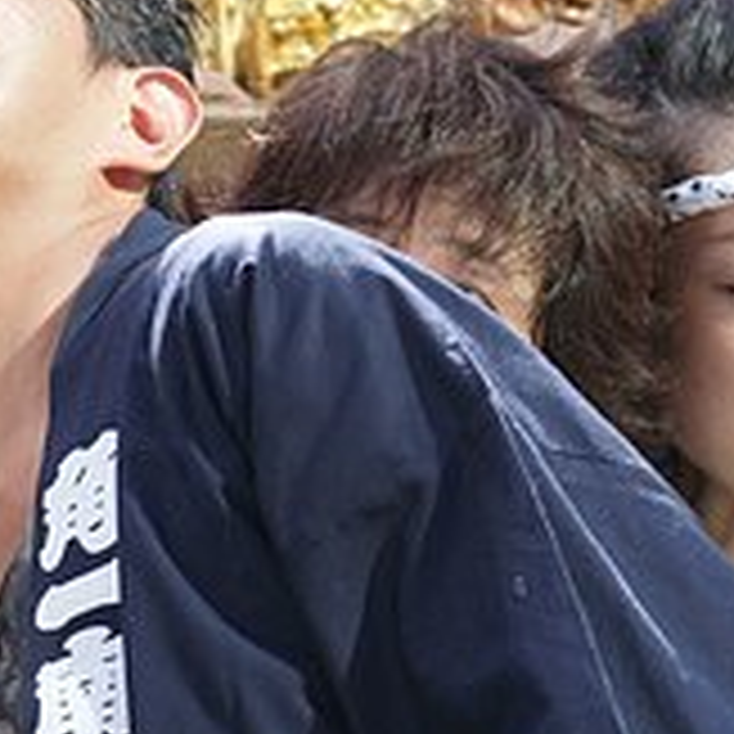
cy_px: -144
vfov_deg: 4.8
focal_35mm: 360
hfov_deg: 4.9
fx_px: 8636
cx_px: 158
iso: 250
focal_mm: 90
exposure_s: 1/400
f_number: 5.6
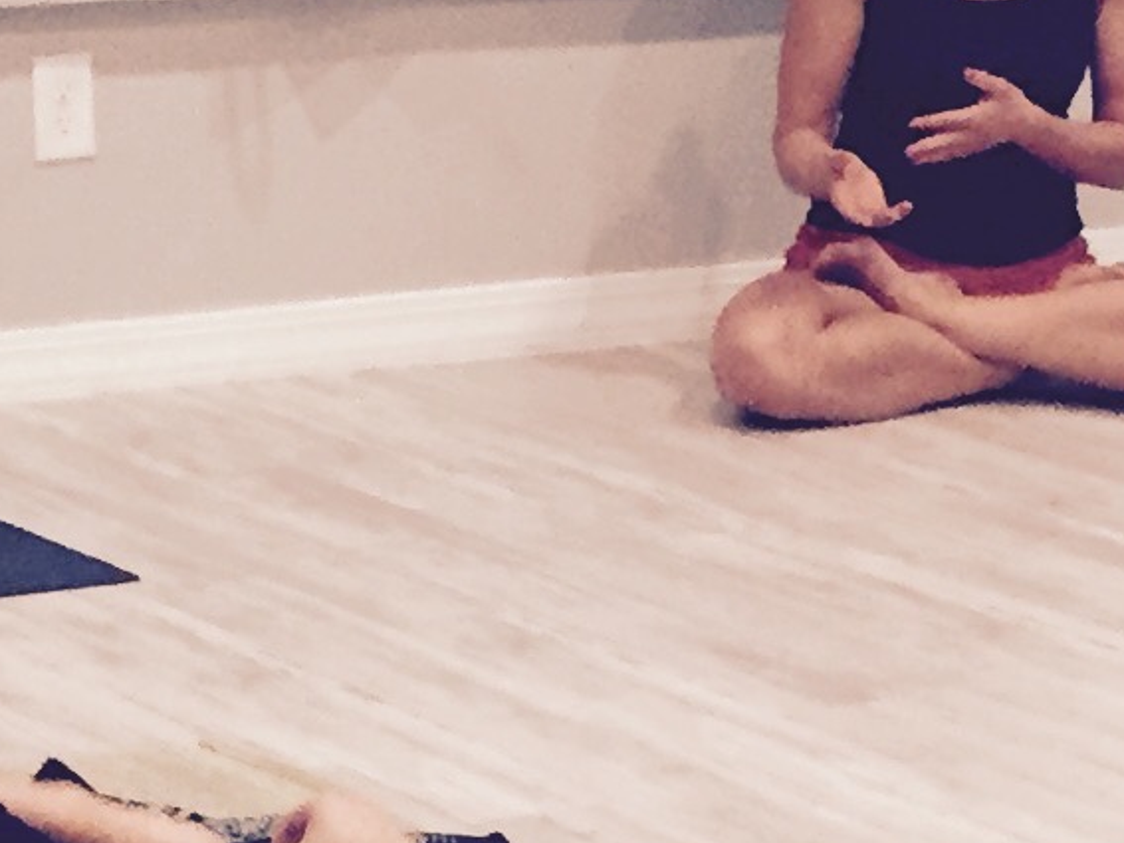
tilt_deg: -17.2
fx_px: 5421
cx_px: 507
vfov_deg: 8.8
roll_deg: -0.5
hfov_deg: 11.8
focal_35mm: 167
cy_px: 1039
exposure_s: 1/30
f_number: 2.2
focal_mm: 4.15
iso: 250
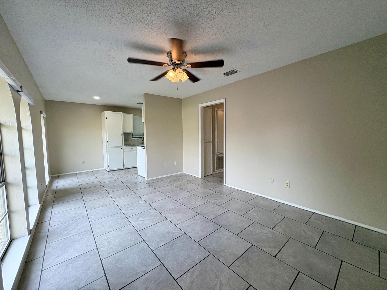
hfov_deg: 102.1
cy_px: 145
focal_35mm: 14
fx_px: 157
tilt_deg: -3.7
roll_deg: +1.0
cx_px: 194
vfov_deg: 85.7
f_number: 2.2
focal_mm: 2.22
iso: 100
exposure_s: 1/120
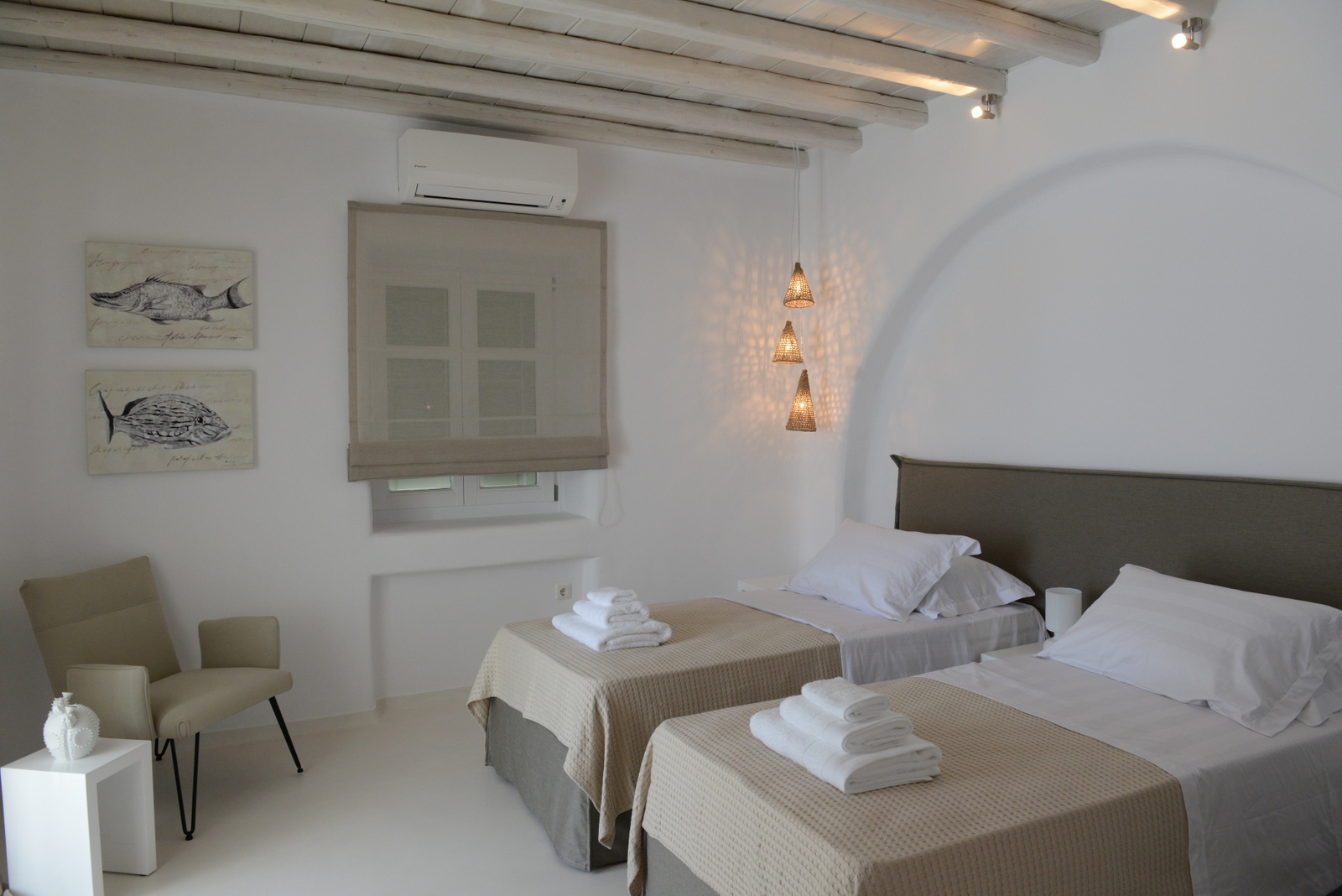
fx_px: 895
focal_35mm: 24
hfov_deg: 73.7
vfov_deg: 53.2
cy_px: 448
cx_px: 671
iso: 1250
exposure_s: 1/160
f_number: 6.3
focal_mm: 24
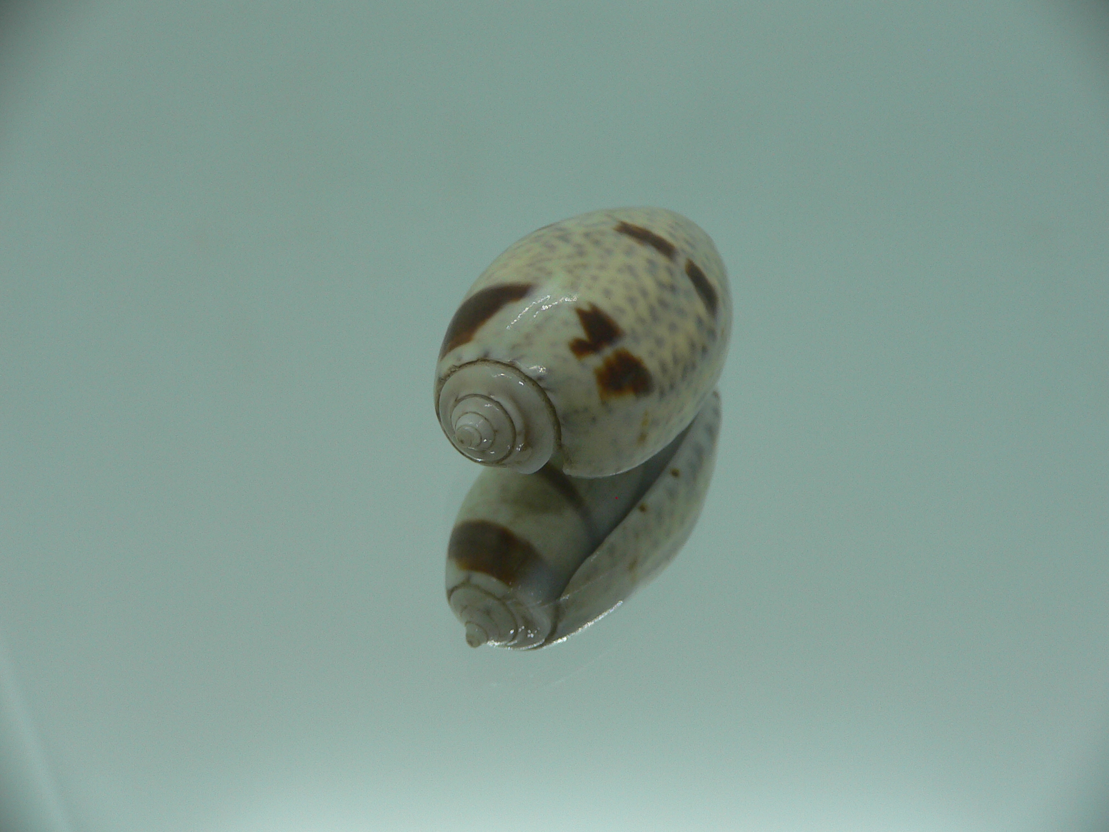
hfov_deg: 52.6
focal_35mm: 35
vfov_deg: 40.7
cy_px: 416
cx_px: 554
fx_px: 1121
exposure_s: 1/60
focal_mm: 4.6
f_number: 2.8
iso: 80
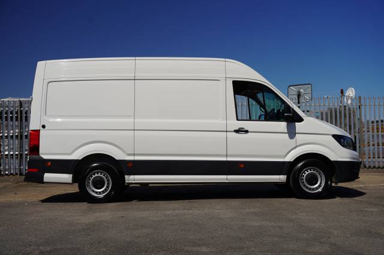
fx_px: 461
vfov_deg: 31.0
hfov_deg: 45.3
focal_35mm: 43
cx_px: 192
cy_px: 128
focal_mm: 43.2
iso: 100
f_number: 5
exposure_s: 1/800
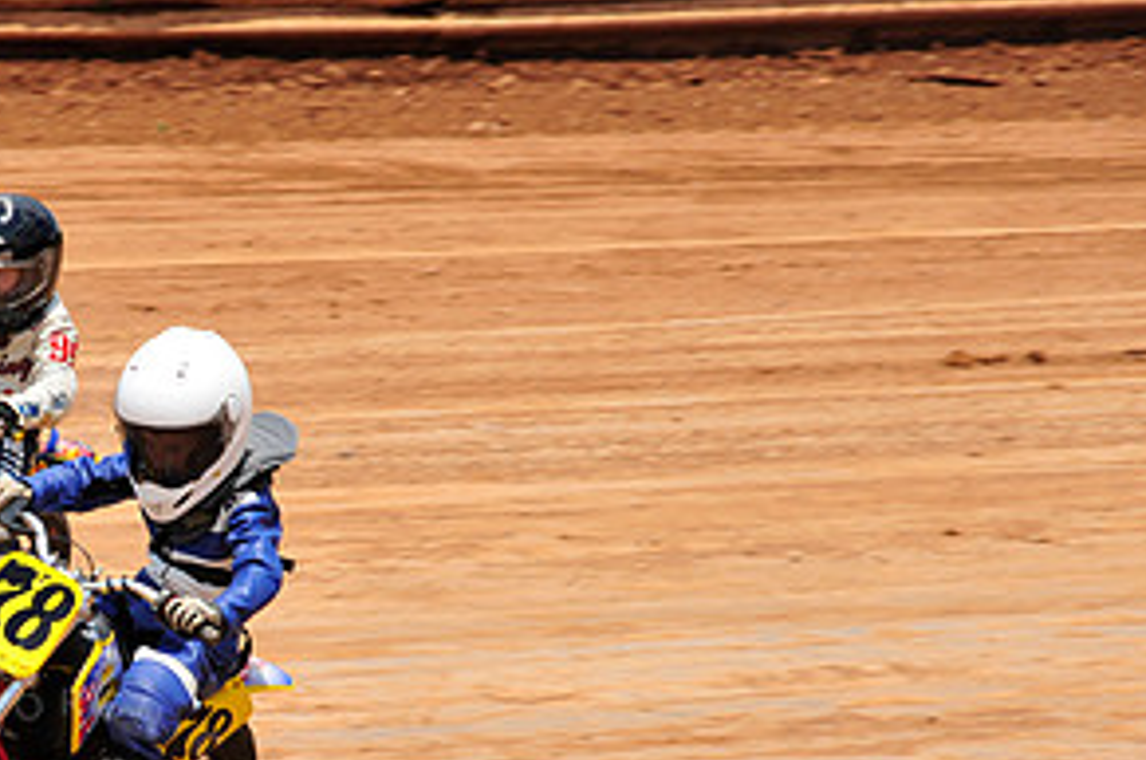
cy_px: 563
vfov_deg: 3.4
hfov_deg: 5.2
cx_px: 71
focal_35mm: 399
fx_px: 12680
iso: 200
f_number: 10
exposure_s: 1/400
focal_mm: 200
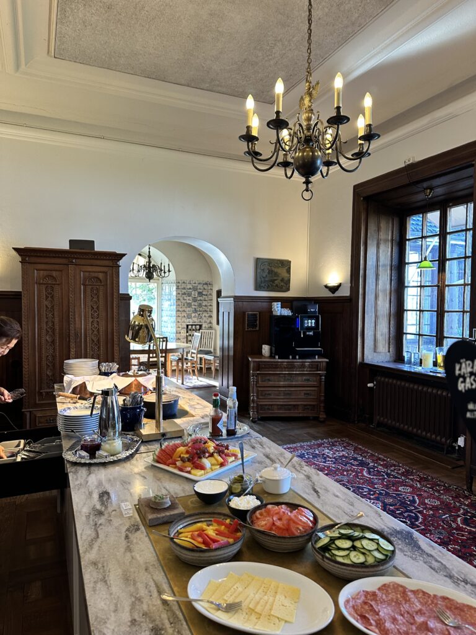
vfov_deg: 71.6
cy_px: 318
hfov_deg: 56.8
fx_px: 440
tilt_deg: -1.9
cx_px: 238
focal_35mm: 24
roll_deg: -0.6
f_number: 1.78
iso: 160
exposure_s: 1/50
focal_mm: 6.86
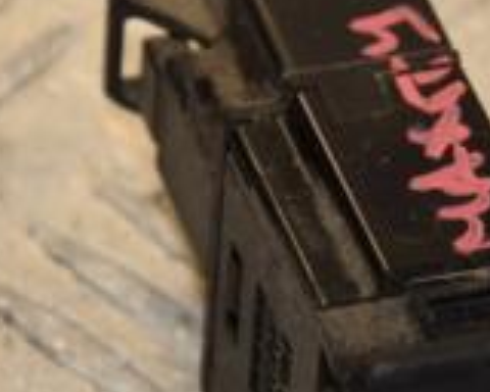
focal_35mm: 553
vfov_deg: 2.8
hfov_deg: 3.5
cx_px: 456
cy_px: 245
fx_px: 8016
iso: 800
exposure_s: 1/200
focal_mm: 105
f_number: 8
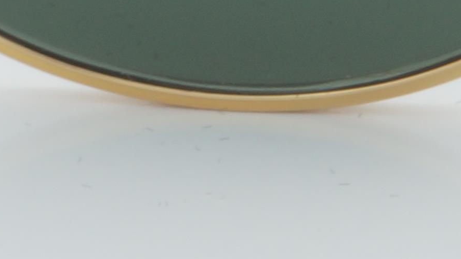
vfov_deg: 2.1
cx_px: 1038
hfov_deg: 3.6
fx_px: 7146
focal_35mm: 585
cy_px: -428
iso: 100
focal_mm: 55
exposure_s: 1/4
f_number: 32
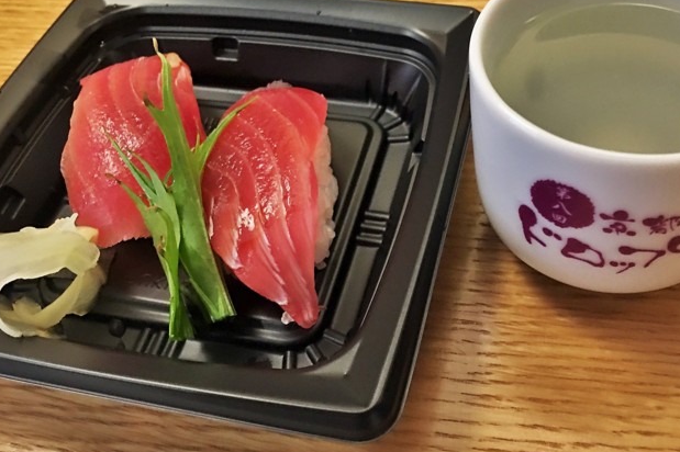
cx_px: 387
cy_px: 201
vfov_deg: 34.1
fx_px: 736
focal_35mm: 39
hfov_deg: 49.4
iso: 64
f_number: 2.2
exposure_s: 1/4
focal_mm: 4.15
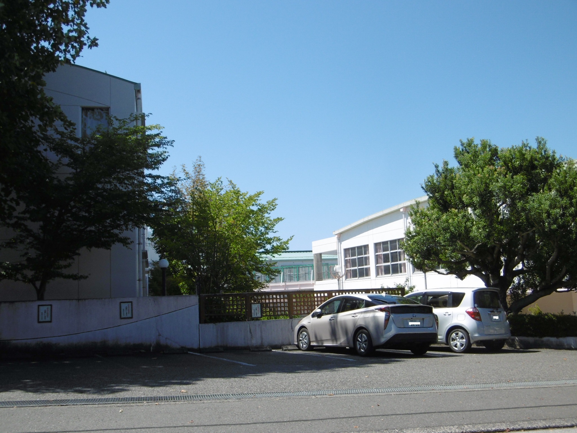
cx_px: 288
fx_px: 633
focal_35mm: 38
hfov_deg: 49.0
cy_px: 216
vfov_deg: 37.7
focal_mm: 6.8
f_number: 3.7
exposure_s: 1/800
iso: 100
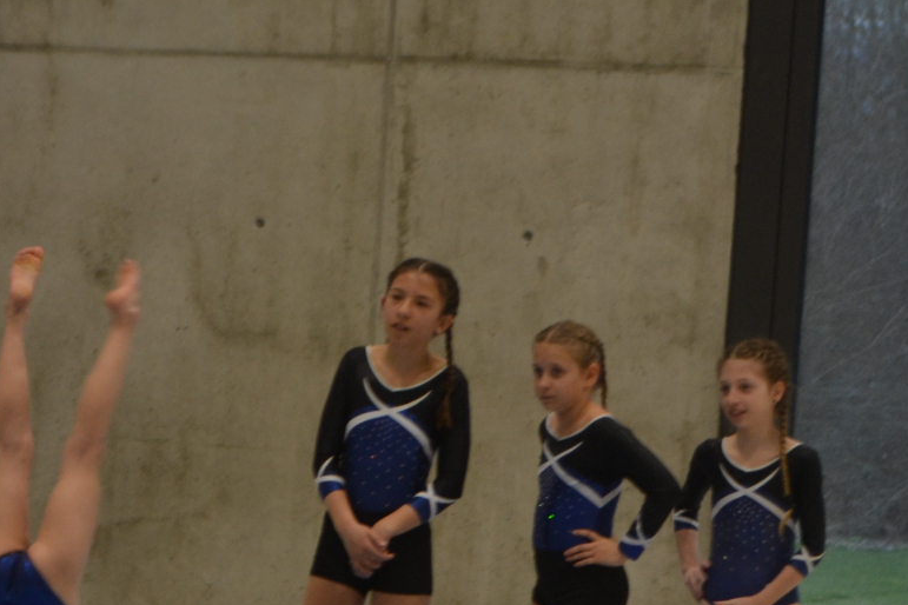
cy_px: 650
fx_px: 4523
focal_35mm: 179
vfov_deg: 7.6
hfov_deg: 11.4
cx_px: 110
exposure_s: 1/60
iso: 450
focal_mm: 45
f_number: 5.3
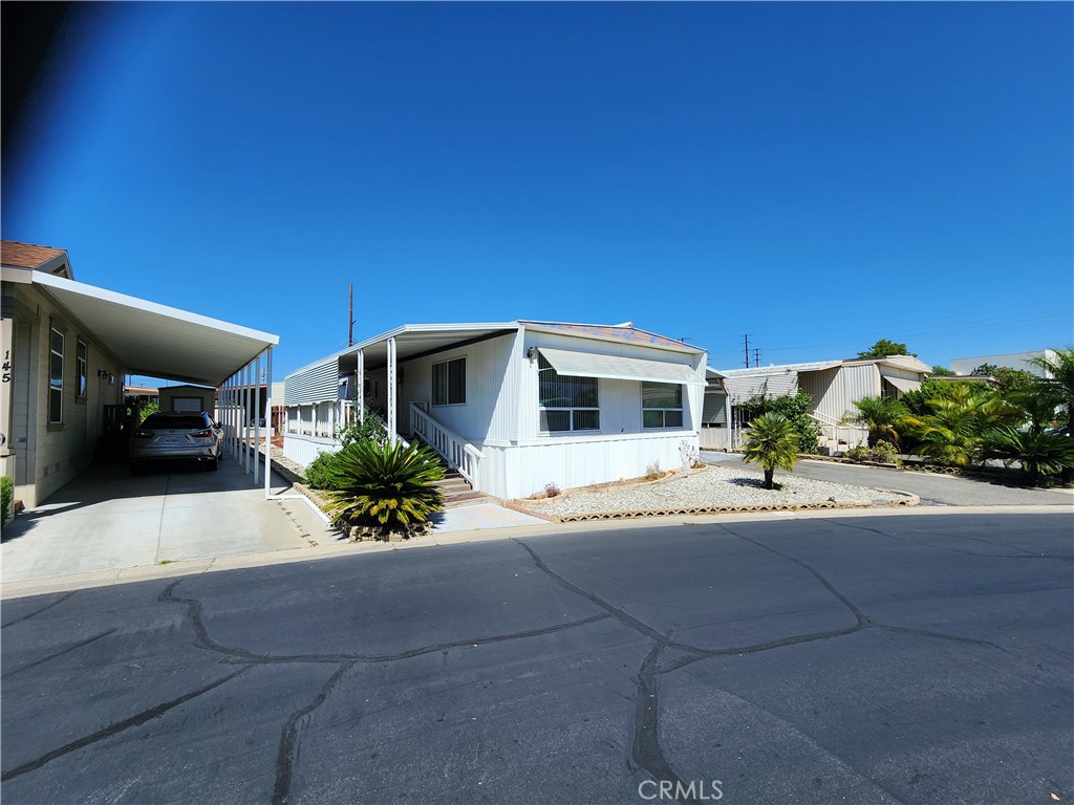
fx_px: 403
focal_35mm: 13
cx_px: 537
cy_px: 402
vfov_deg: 89.9
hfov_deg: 106.2
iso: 50
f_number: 2.2
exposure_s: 1/2456
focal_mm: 2.2
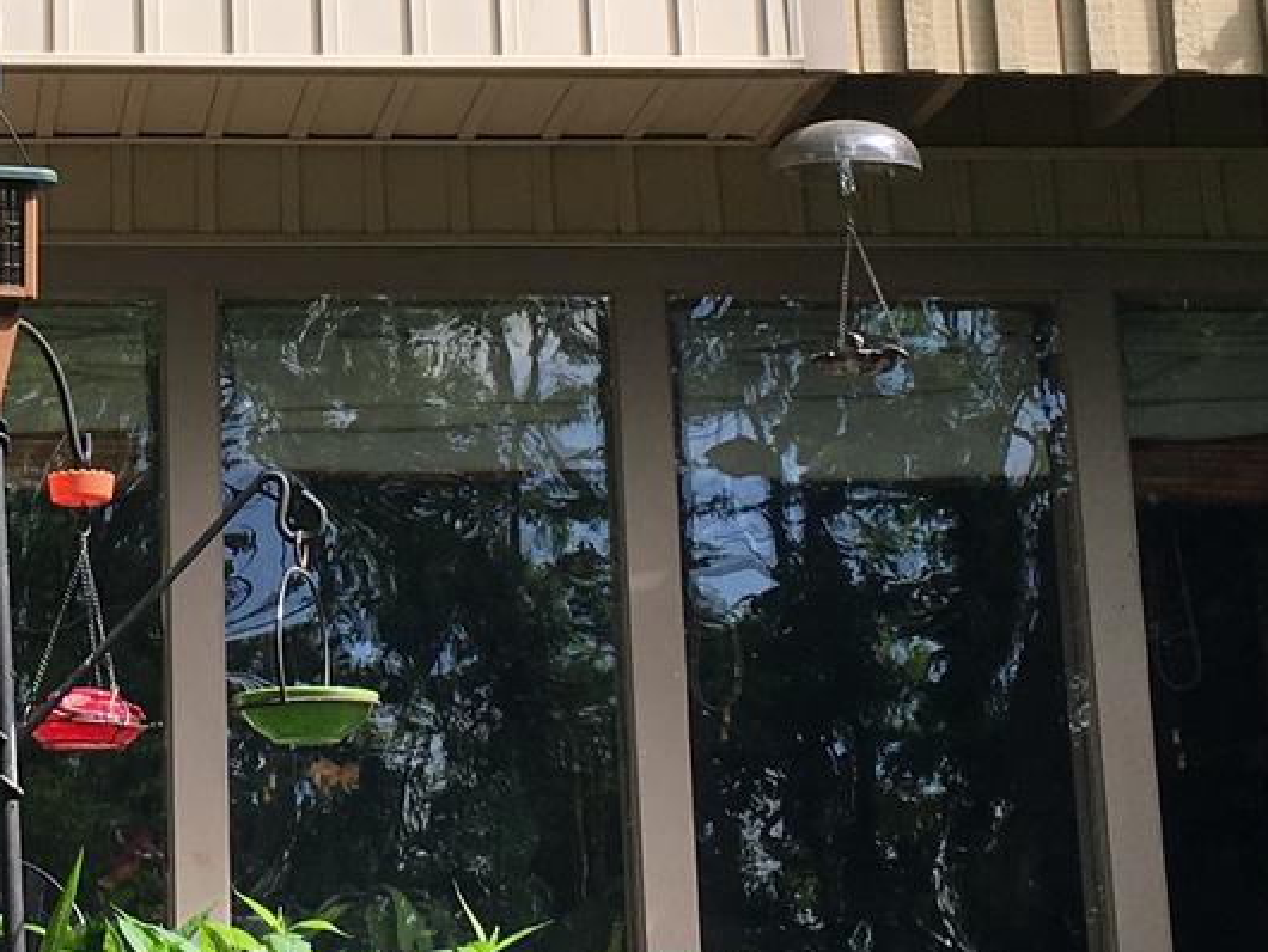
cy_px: 50
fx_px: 4104
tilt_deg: +16.7
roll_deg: -0.3
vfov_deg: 13.1
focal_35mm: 112
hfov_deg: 17.2
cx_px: 33
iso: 25
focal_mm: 4.15
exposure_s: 1/565
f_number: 2.2
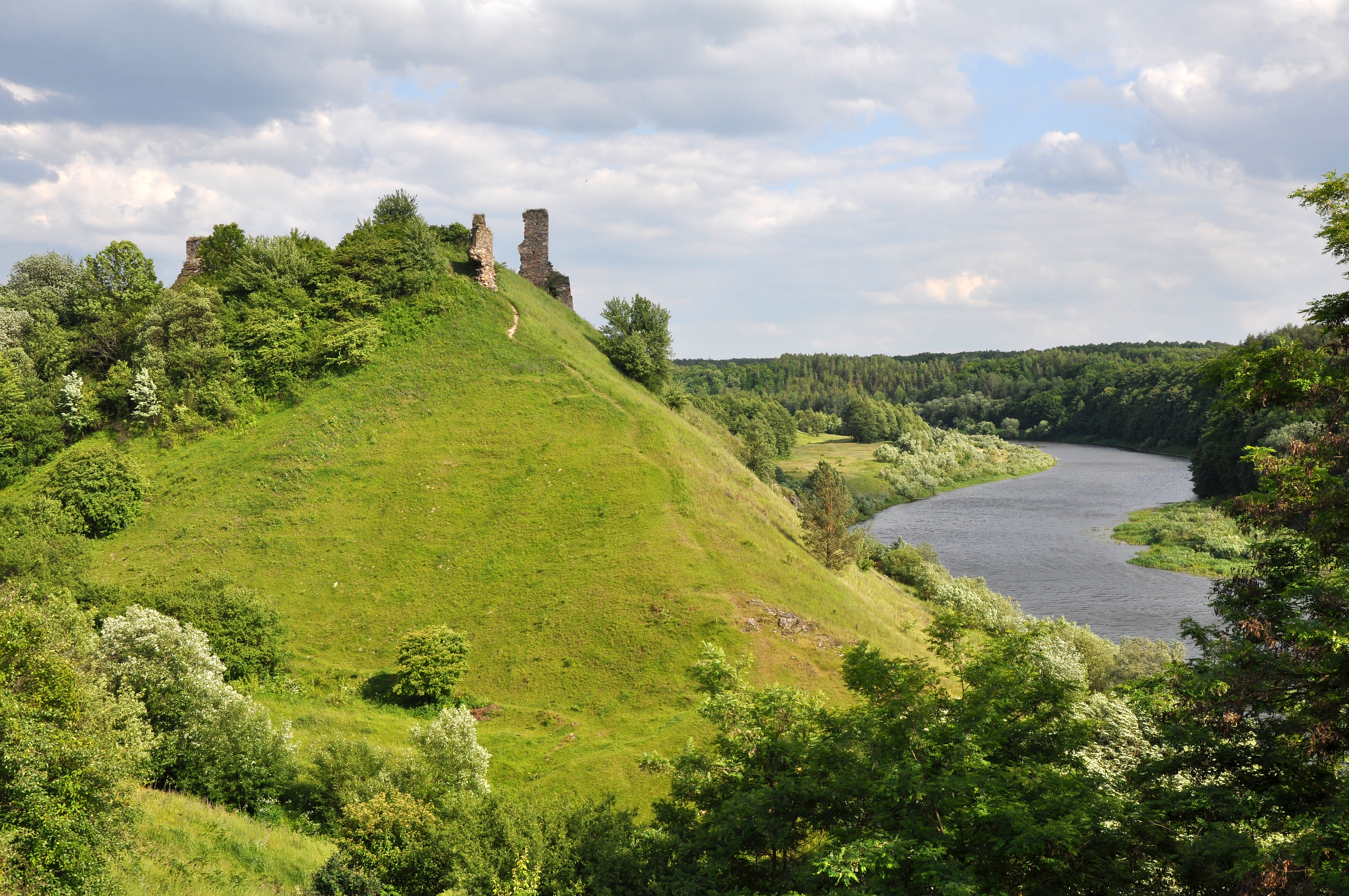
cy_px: 448
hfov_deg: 49.6
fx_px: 1460
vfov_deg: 34.1
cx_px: 674
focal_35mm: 39
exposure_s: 1/320
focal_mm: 26
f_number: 10
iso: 200
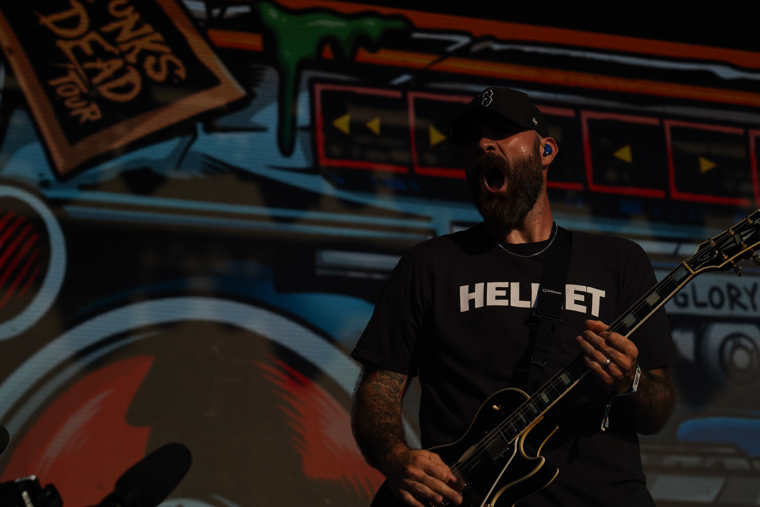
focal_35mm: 105
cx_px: 380
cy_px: 254
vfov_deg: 13.0
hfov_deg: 19.5
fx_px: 2216
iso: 100
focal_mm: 105
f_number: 8
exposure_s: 1/800
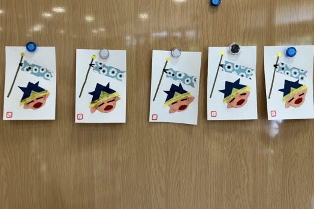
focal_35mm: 30
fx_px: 262
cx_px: 158
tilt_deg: -7.5
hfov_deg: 61.9
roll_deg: +0.2
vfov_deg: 43.5
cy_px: 90
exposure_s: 1/50
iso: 64
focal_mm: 3.99
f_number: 1.8
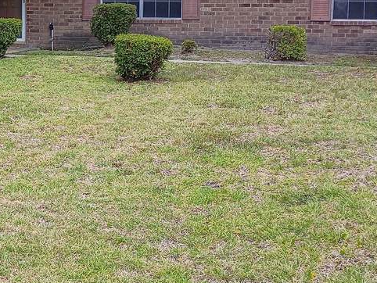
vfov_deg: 19.0
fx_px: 839
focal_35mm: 77
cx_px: -5
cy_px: 60
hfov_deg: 24.1
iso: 100
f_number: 1.8
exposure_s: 1/278
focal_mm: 4.27
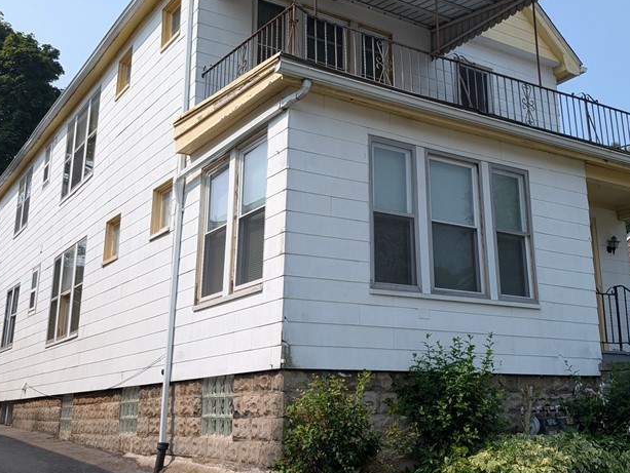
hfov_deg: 46.5
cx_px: 381
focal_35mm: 40
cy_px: 185
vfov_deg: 35.9
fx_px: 729
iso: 23
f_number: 1.68
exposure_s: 1/1087
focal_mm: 6.9
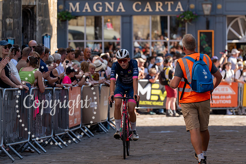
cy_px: 82
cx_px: 135
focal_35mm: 218
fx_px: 1489
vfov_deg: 6.3
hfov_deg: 9.4
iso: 400
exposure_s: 1/1000
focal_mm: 197
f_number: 4
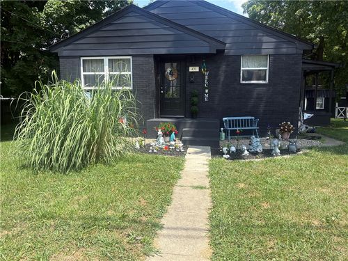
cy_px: 130
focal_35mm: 26
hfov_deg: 67.3
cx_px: 174
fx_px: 261
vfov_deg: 53.1
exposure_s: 1/1667
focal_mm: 5.96
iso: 50
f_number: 1.6
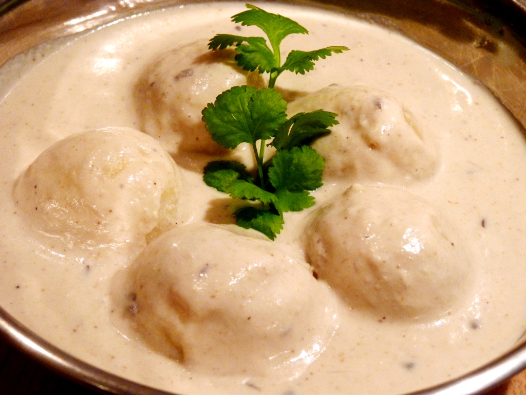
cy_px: 198
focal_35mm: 84
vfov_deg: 17.6
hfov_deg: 23.3
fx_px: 1276
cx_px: 263
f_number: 3.4
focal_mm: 14.9
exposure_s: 1/30
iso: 400
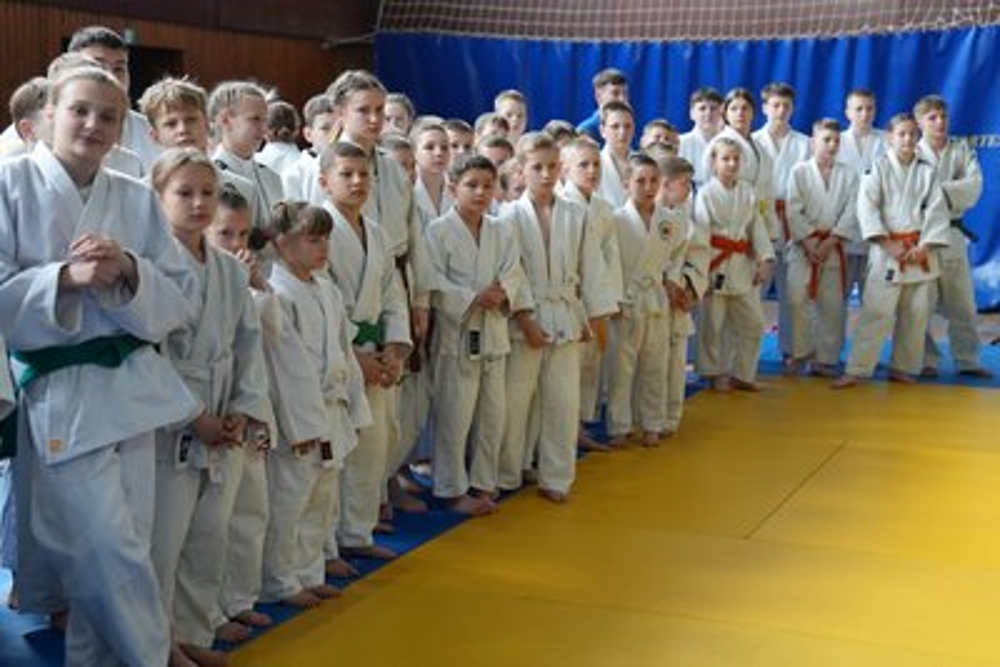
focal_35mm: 58
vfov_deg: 23.4
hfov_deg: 34.5
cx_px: 500
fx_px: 1612
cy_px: 334
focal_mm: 58
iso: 2000
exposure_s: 1/250
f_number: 3.2
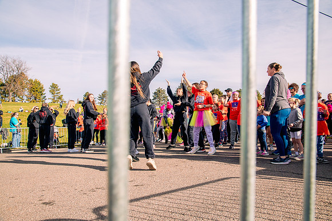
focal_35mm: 30
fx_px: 276
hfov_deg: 62.0
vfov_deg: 43.6
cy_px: 110
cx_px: 166
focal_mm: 30
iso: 800
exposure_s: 1/1000
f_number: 10
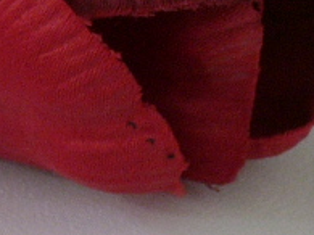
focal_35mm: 590
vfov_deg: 2.5
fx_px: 5349
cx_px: 628
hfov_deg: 3.3
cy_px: 66
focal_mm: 22.5
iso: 100
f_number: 8
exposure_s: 1/4
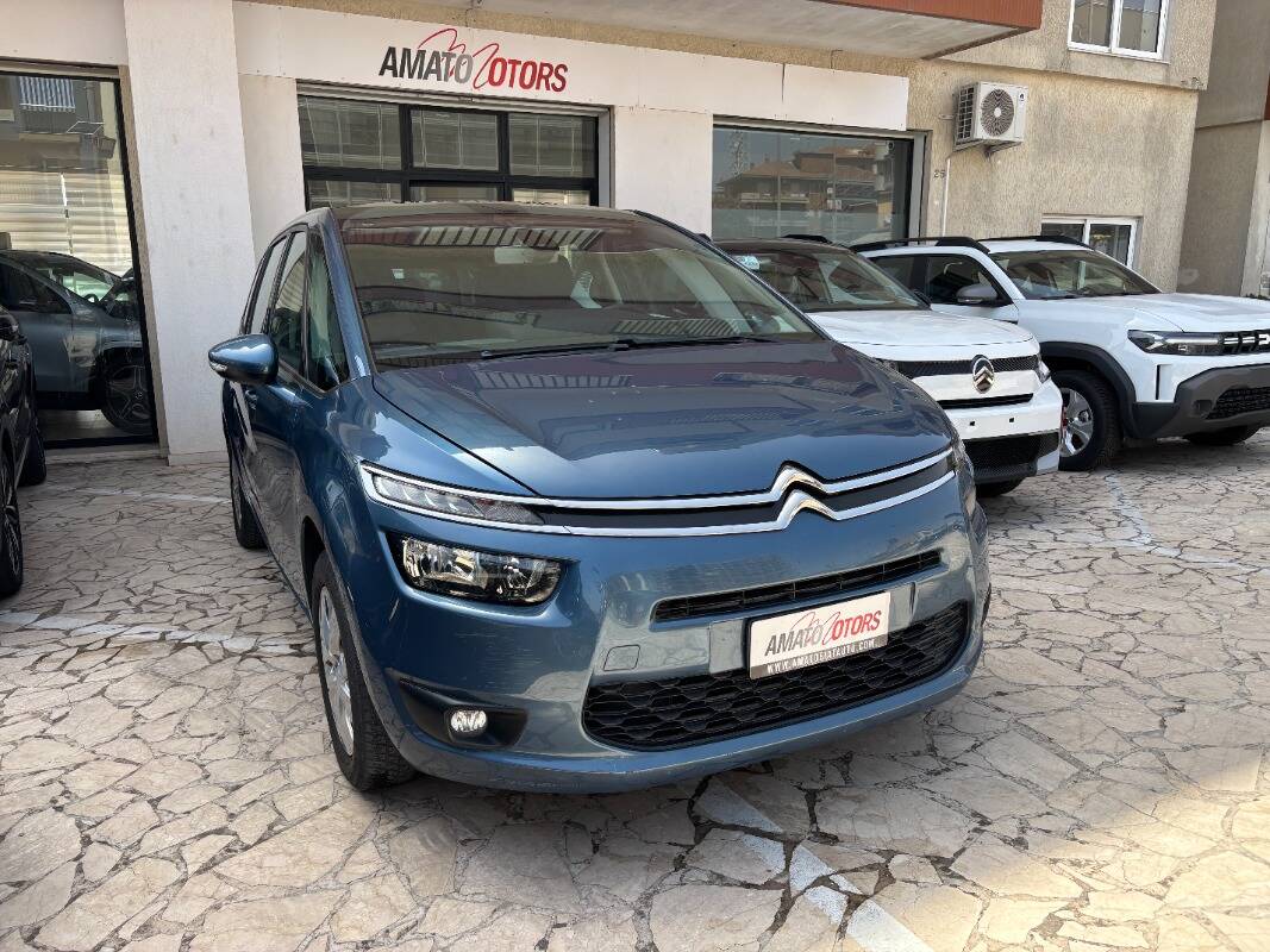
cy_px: 476
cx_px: 635
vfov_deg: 53.1
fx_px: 954
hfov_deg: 67.3
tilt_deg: -12.2
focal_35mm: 26
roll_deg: +0.0
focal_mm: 5.96
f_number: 1.6
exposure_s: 1/880
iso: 50
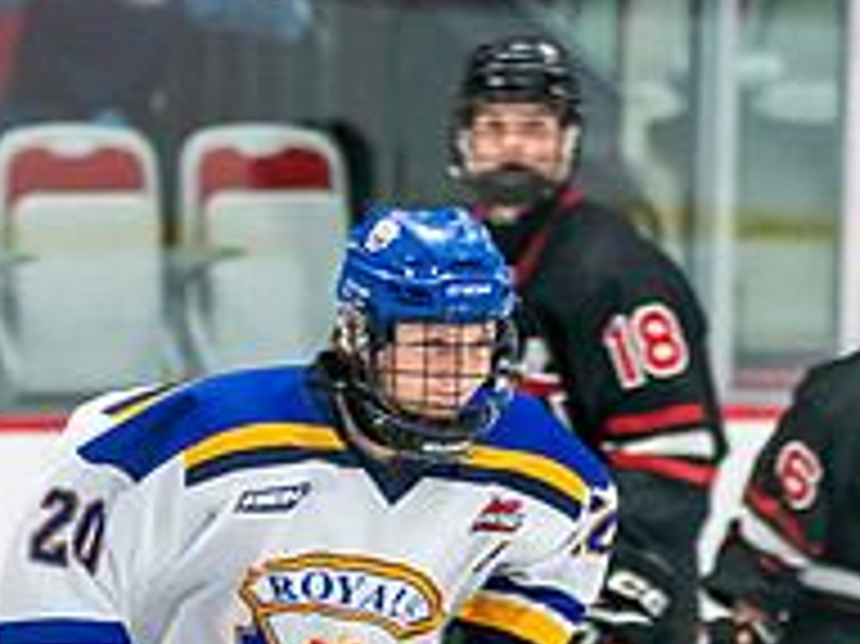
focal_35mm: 627
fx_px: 15567
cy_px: 596
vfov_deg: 2.4
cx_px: 503
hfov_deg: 3.2
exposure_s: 1/640
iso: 640
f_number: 2.8
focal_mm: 142
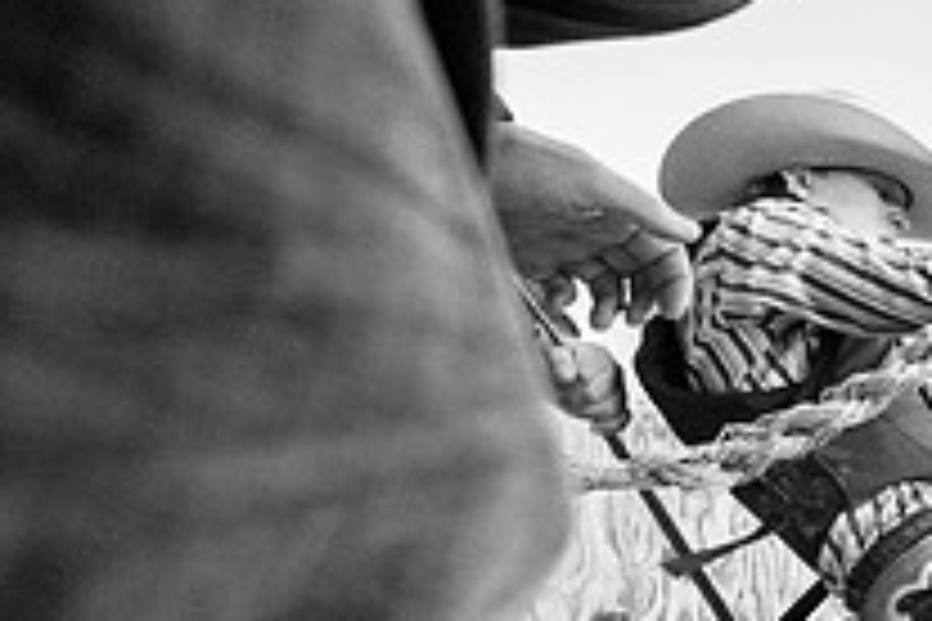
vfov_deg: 31.7
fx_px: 1087
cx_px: 1207
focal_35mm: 42
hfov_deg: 33.8
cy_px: 412
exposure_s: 1/500
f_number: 4
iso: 5000
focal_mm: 15
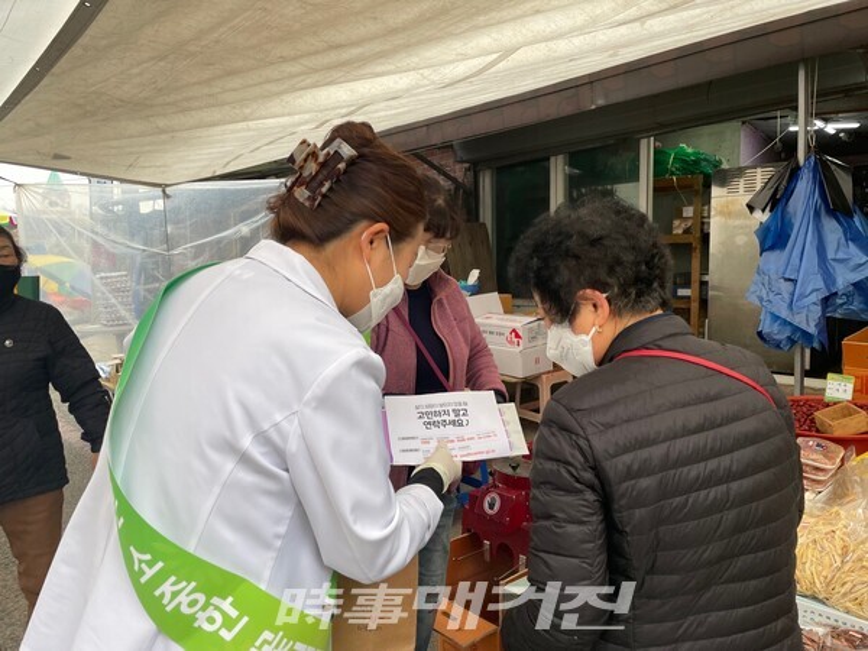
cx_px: 434
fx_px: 652
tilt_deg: -5.3
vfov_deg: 53.1
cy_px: 326
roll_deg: +0.6
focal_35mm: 26
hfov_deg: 67.3
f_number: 1.6
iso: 32
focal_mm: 4.2
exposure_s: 1/325
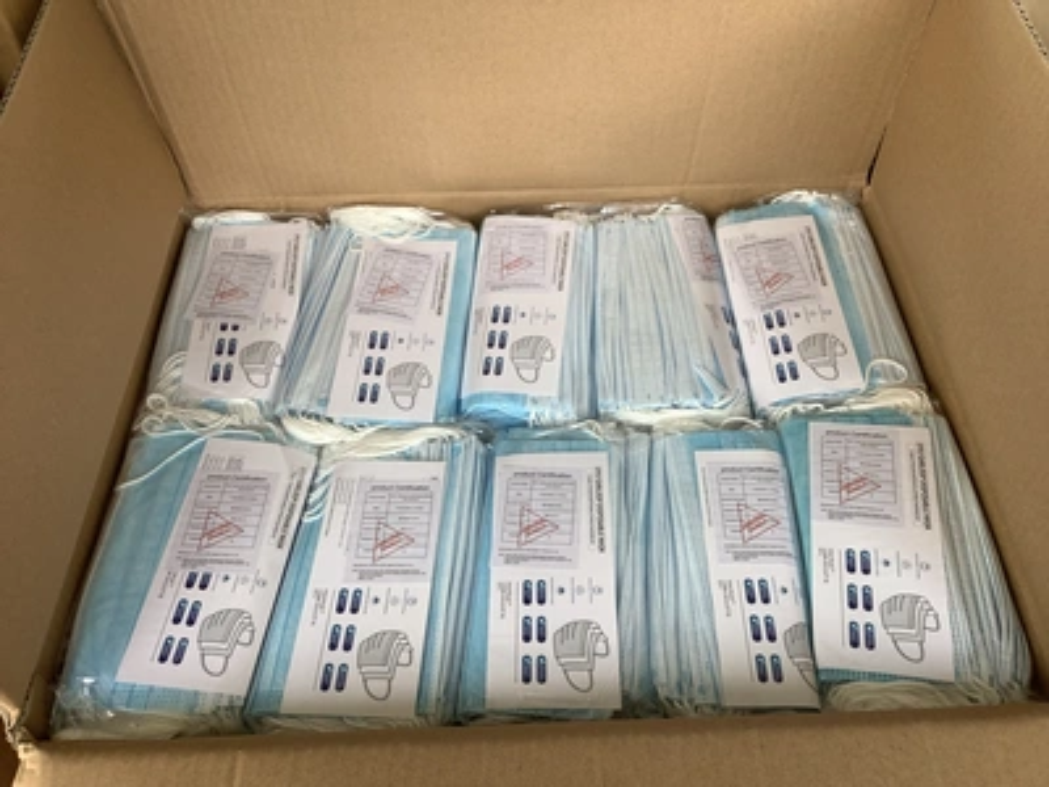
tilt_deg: -50.1
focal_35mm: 31
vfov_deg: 45.4
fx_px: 939
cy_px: 394
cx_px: 524
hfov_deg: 58.4
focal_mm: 3.3
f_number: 2.4
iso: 25
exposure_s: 1/188
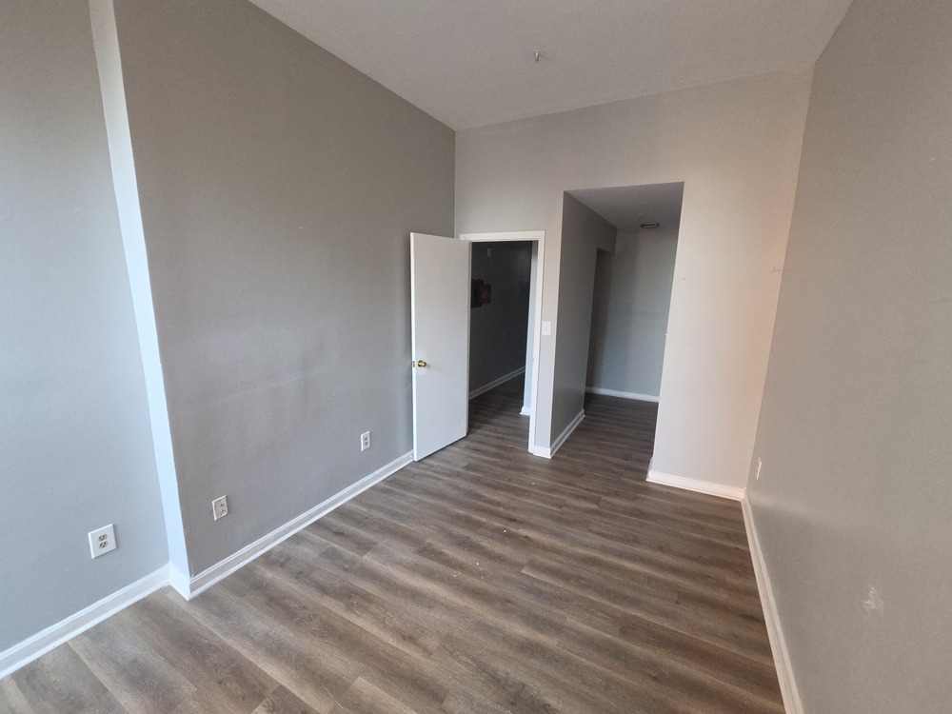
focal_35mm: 13
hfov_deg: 106.2
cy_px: 357
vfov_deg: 89.9
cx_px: 476
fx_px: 358
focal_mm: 2.2
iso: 320
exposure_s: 1/60
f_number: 2.2
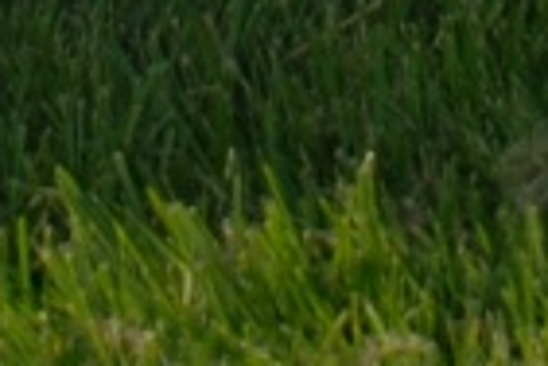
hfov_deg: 3.2
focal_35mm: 650
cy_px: -2140
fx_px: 9894
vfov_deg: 2.0
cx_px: 245
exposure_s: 1/160
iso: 100
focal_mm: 40
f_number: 6.3
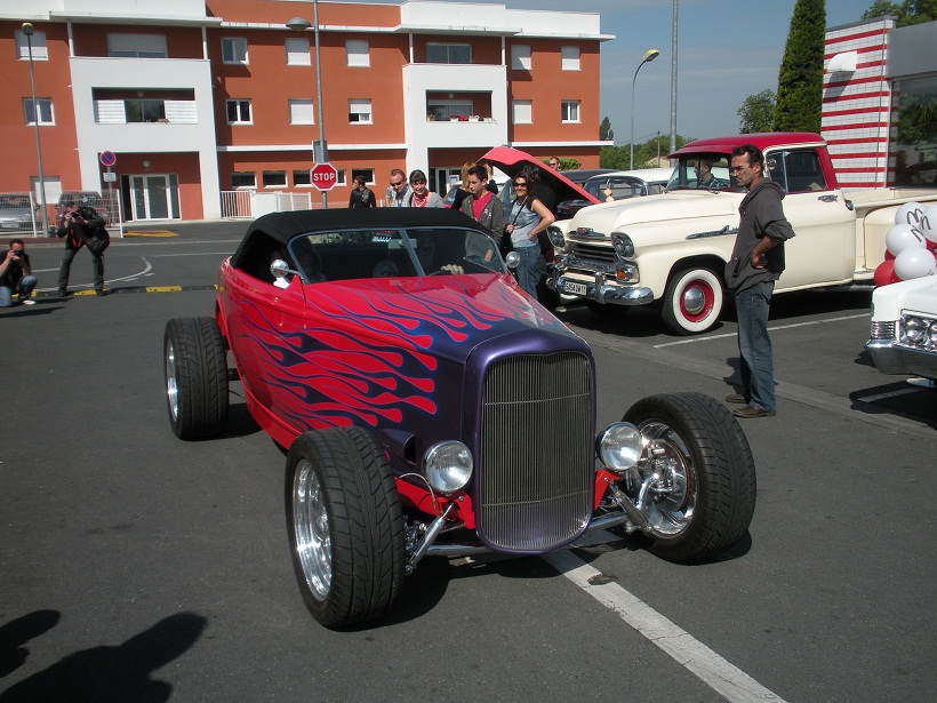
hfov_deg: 52.6
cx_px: 468
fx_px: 947
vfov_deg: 40.7
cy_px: 352
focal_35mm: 35
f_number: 5.6
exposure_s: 1/502
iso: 64
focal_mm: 6.3
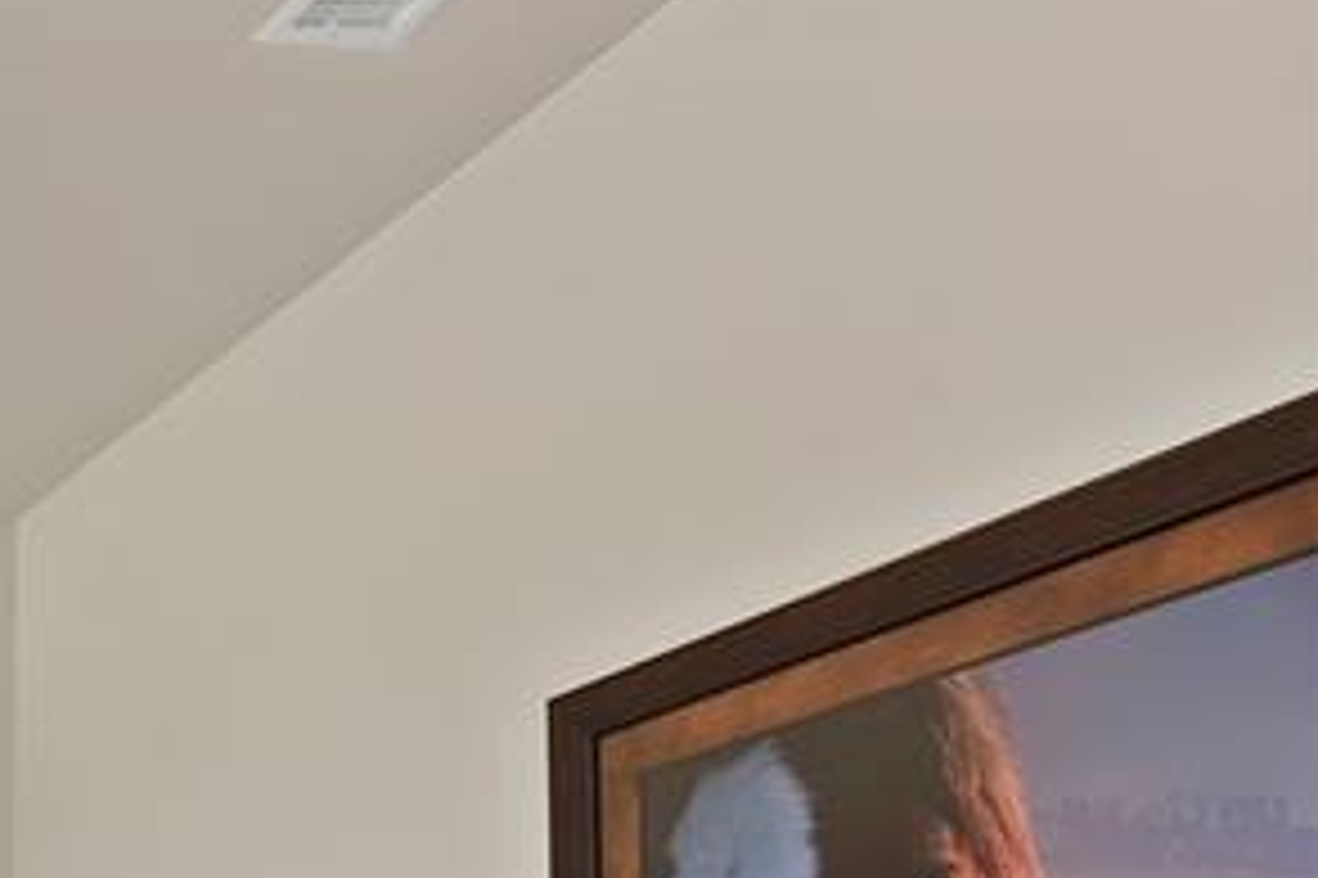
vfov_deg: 21.4
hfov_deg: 23.7
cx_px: -958
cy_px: 1436
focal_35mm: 49
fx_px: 1793
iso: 125
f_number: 9
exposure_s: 1/1.67
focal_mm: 14
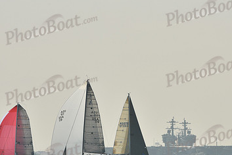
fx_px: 2754
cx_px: 132
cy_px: 113
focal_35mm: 427
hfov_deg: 4.8
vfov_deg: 3.2
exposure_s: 1/1250
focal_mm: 260
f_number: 9
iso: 320
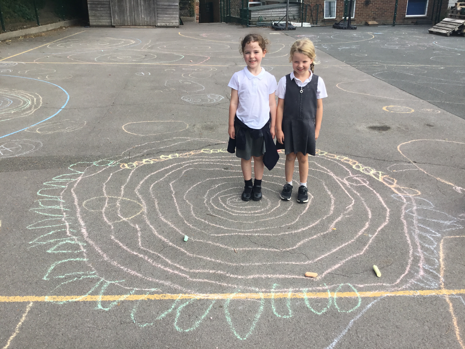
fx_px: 416
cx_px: 232
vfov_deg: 45.4
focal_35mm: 31
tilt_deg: -24.7
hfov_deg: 58.4
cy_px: 174
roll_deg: +1.9
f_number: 2.4
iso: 25
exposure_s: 1/627
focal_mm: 3.3
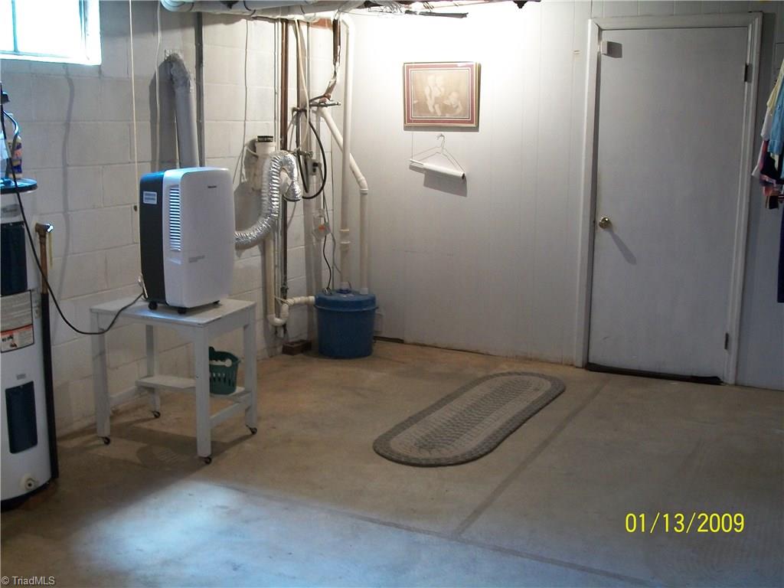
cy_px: 294
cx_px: 392
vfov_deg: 36.0
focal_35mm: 40
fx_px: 906
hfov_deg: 46.8
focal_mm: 7.1
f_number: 3.2
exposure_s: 1/8
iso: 207
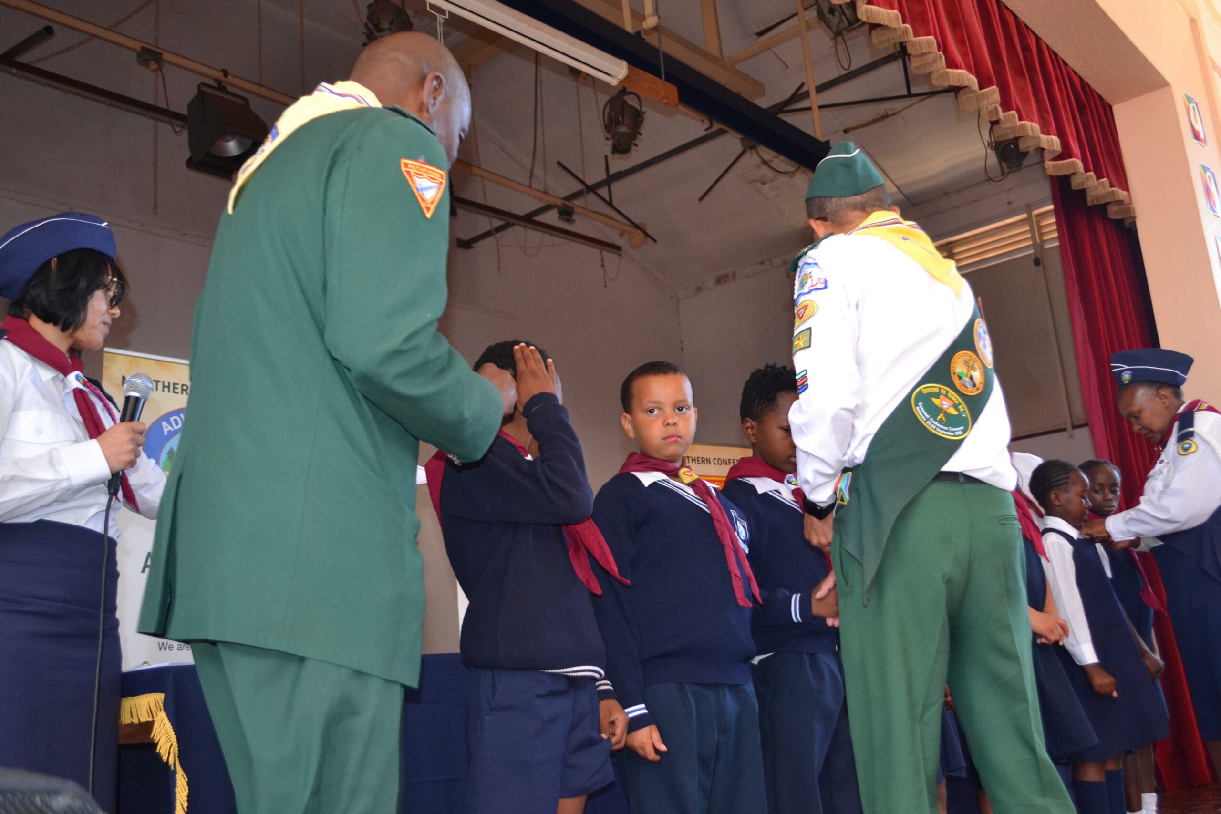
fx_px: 1221
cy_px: 407
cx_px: 610
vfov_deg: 36.9
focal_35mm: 36
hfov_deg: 53.1
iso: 640
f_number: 4
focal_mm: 24
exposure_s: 1/60
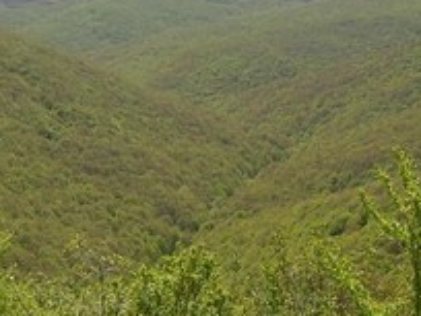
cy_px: 162
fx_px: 1131
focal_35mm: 93
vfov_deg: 15.9
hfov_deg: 21.1
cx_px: 180
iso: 50
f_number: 4.6
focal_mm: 6.3
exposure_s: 1/324
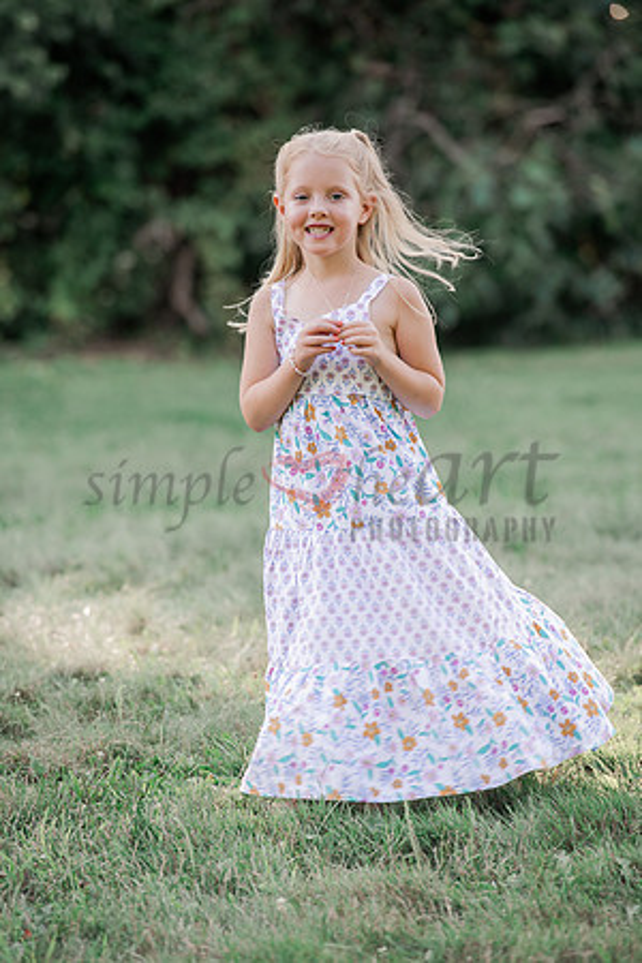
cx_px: 321
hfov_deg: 6.9
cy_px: 482
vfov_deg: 10.3
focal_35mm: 200
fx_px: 5350
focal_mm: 200
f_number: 4.5
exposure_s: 1/200
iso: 320
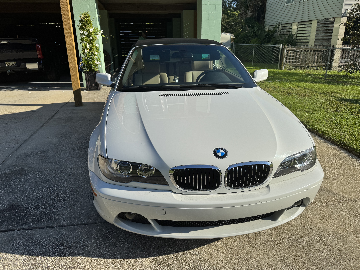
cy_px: 135
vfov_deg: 56.8
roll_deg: +1.0
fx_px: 250
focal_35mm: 24
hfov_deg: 71.6
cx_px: 180
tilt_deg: -20.5
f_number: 1.78
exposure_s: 1/5814
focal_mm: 6.76
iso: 80
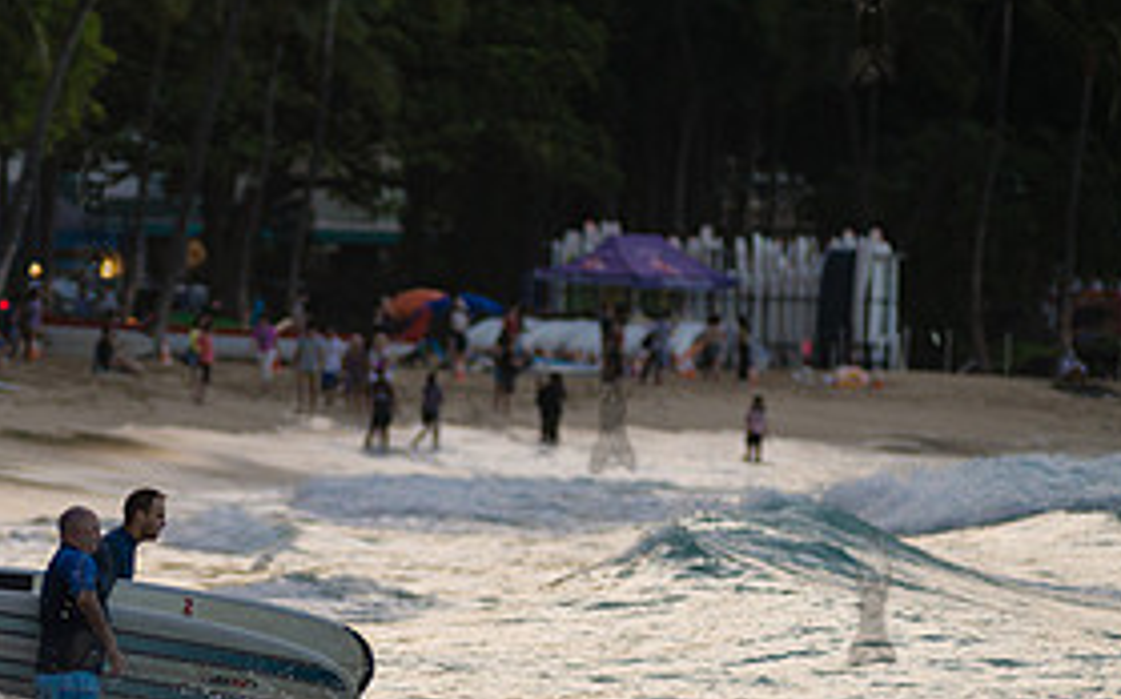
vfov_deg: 3.1
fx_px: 12946
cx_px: 92
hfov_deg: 5.0
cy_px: 597
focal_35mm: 424
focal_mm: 200
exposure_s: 1/3200
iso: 800
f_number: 2.8
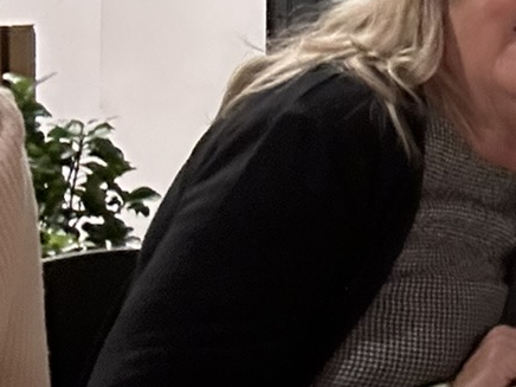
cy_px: -37
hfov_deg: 15.3
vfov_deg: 13.4
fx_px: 1610
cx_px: 980
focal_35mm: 108
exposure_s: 1/25
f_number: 1.9
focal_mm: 2.69
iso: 400
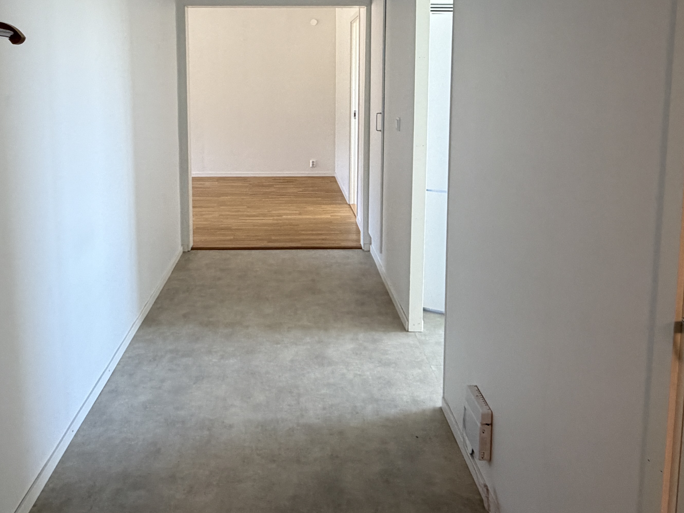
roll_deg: +0.2
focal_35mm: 30
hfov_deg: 59.8
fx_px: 593
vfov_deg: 45.5
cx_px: 302
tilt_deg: -6.4
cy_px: 142
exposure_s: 1/121
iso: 320
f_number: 2.2
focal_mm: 2.22
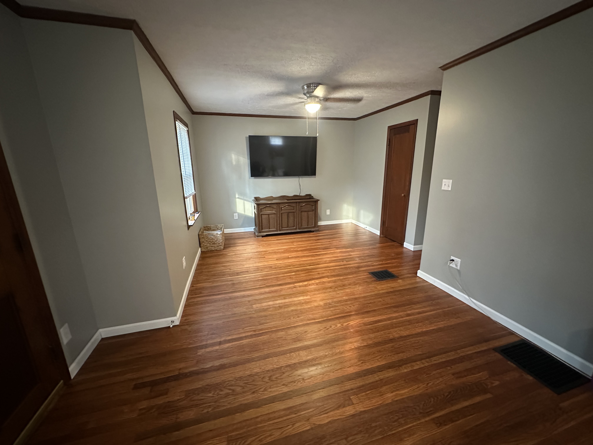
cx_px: 296
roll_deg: +0.6
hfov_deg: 102.1
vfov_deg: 85.7
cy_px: 222
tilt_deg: -13.5
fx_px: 240
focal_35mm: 14
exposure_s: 1/40
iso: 800
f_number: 2.2
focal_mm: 2.22
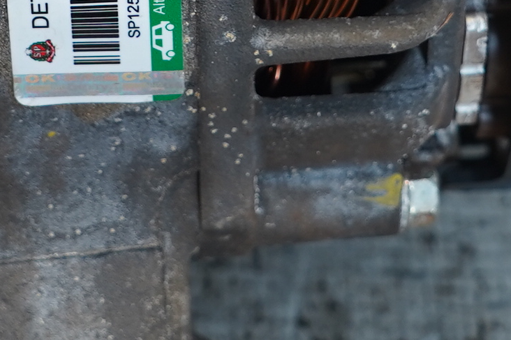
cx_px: 216
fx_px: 2156
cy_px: -121
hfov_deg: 13.5
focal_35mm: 152
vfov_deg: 8.9
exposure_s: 1/60
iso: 250
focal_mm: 25
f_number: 4
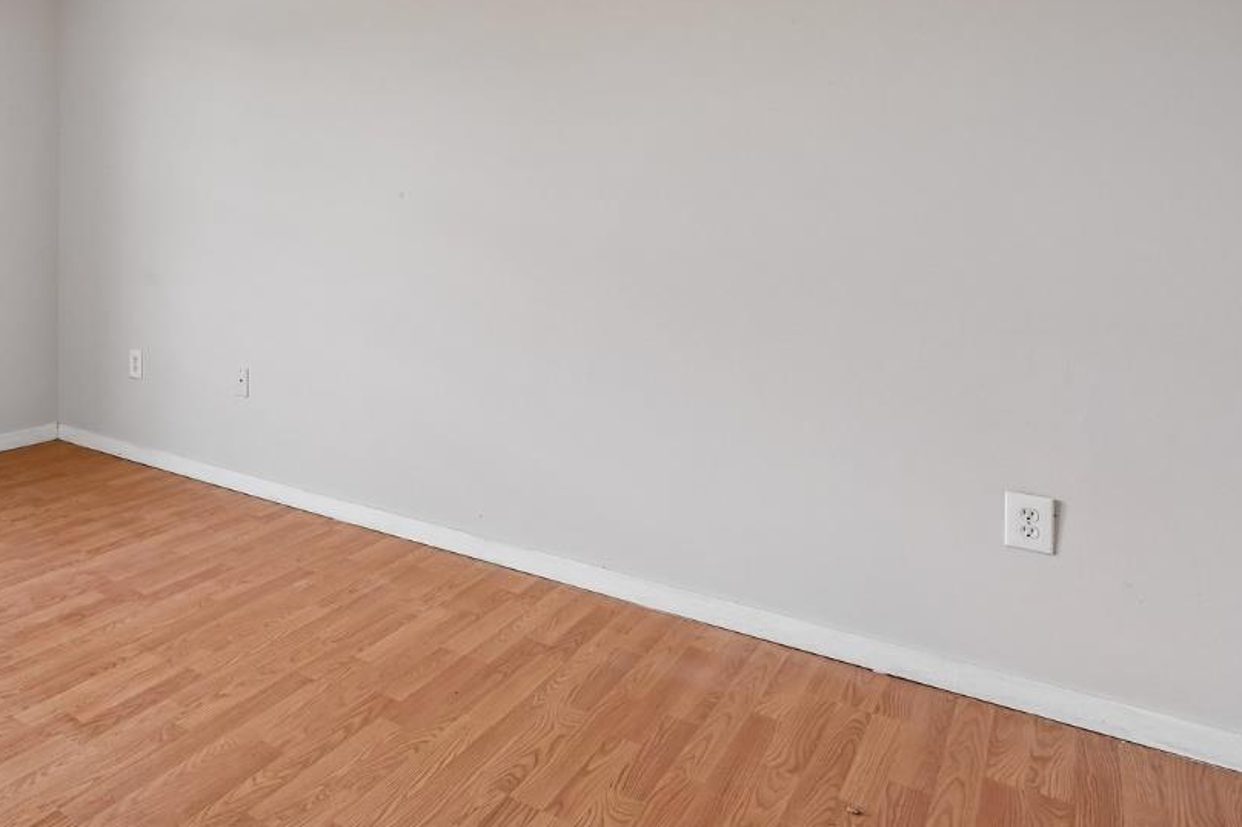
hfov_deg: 61.4
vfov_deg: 48.0
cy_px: 230
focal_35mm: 26
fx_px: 897
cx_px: 186
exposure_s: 1/40
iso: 400
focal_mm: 14
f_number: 11
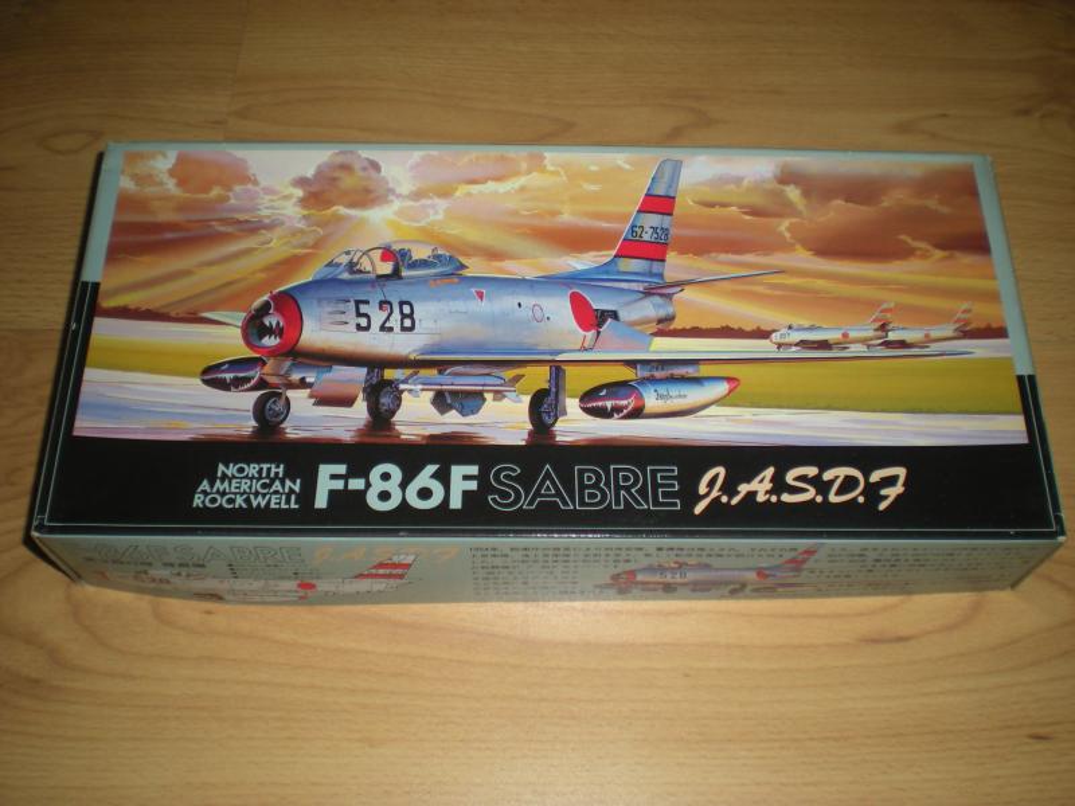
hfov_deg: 49.0
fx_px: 1180
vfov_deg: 37.7
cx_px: 538
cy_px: 403
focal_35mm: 38
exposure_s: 1/60
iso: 64
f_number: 3.1
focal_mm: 6.3
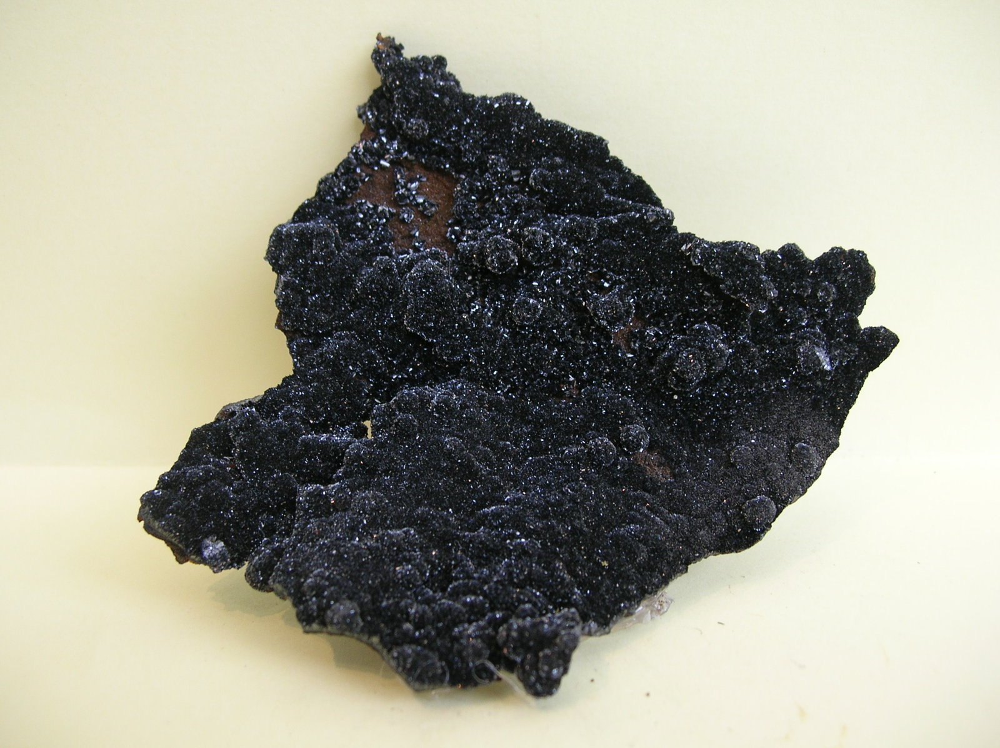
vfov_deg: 39.6
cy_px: 374
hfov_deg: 51.4
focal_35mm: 36
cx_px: 500
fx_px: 1039
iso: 50
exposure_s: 1/6
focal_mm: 6
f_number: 2.7
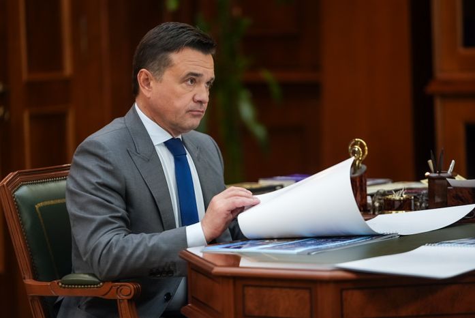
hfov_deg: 10.3
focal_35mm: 200
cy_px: 159
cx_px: 238
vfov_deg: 6.9
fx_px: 2641
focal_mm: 200
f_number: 2.8
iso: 1000
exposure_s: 1/125
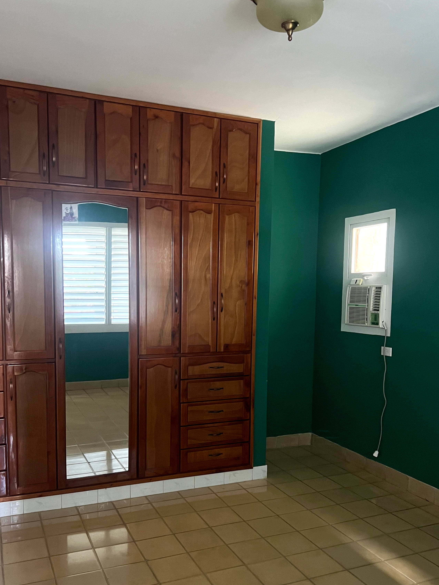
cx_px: 203
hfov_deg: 45.4
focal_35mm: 31
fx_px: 524
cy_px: 343
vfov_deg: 58.0
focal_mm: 5.7
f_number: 1.5
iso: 500
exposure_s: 1/30
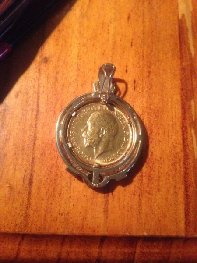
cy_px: 132
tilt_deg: -76.4
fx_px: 250
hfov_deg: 42.9
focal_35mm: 33
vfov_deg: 55.4
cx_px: 98
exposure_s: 1/15
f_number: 2.4
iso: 640
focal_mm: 4.12
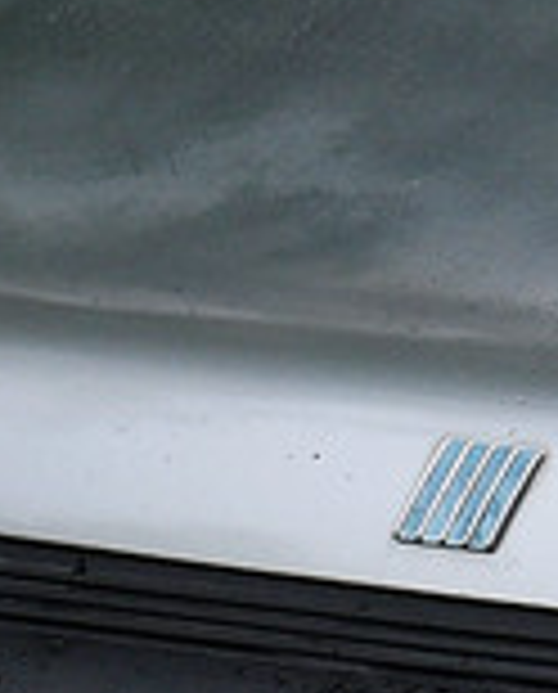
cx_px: 1080
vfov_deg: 6.1
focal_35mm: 316
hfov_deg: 4.8
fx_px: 6498
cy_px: -29
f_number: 6.3
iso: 200
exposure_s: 1/160
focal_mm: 27
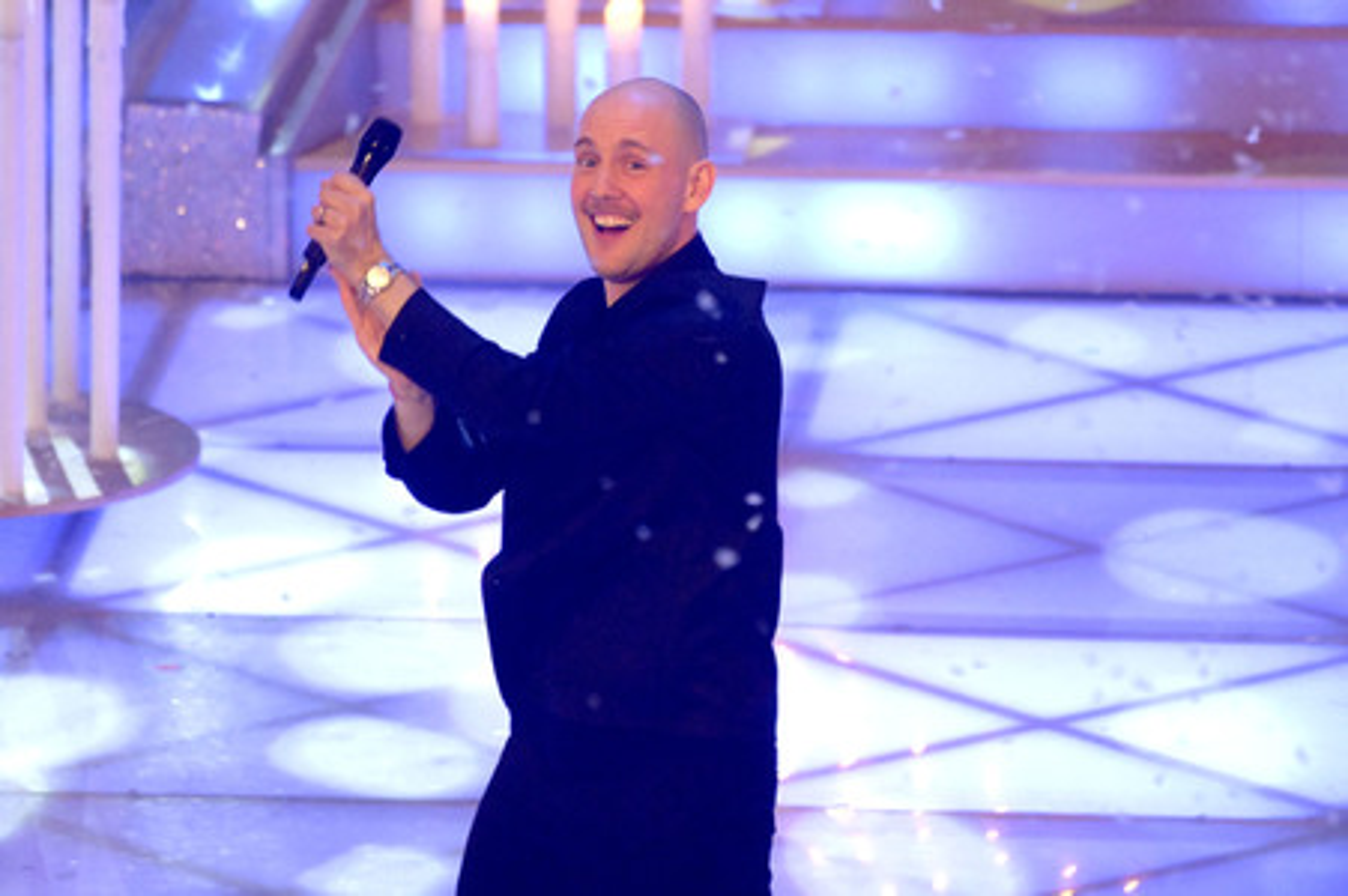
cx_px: 674
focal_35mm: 500
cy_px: 448
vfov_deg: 2.7
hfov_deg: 4.1
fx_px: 18708
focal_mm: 500
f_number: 6.3
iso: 12800
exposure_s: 1/320
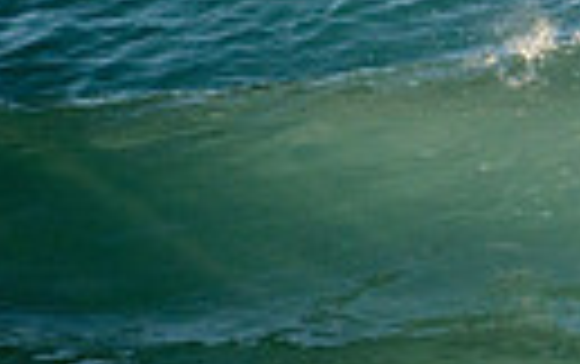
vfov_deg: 0.6
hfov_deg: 0.9
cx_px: 1142
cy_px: -56
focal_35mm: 2287
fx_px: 36198
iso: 450
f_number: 5.6
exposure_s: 1/2000
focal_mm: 500
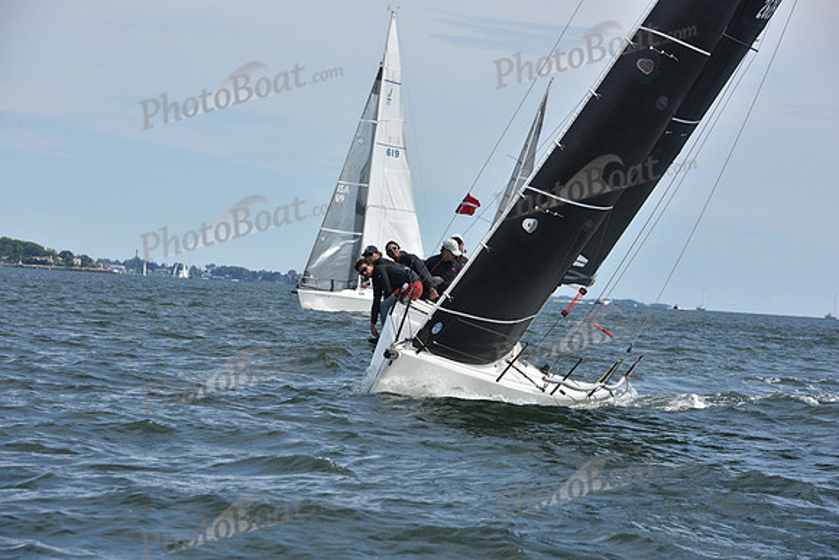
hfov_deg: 12.8
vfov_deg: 8.6
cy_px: 280
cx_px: 420
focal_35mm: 160
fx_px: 3730
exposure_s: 1/1000
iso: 320
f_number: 10
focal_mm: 160
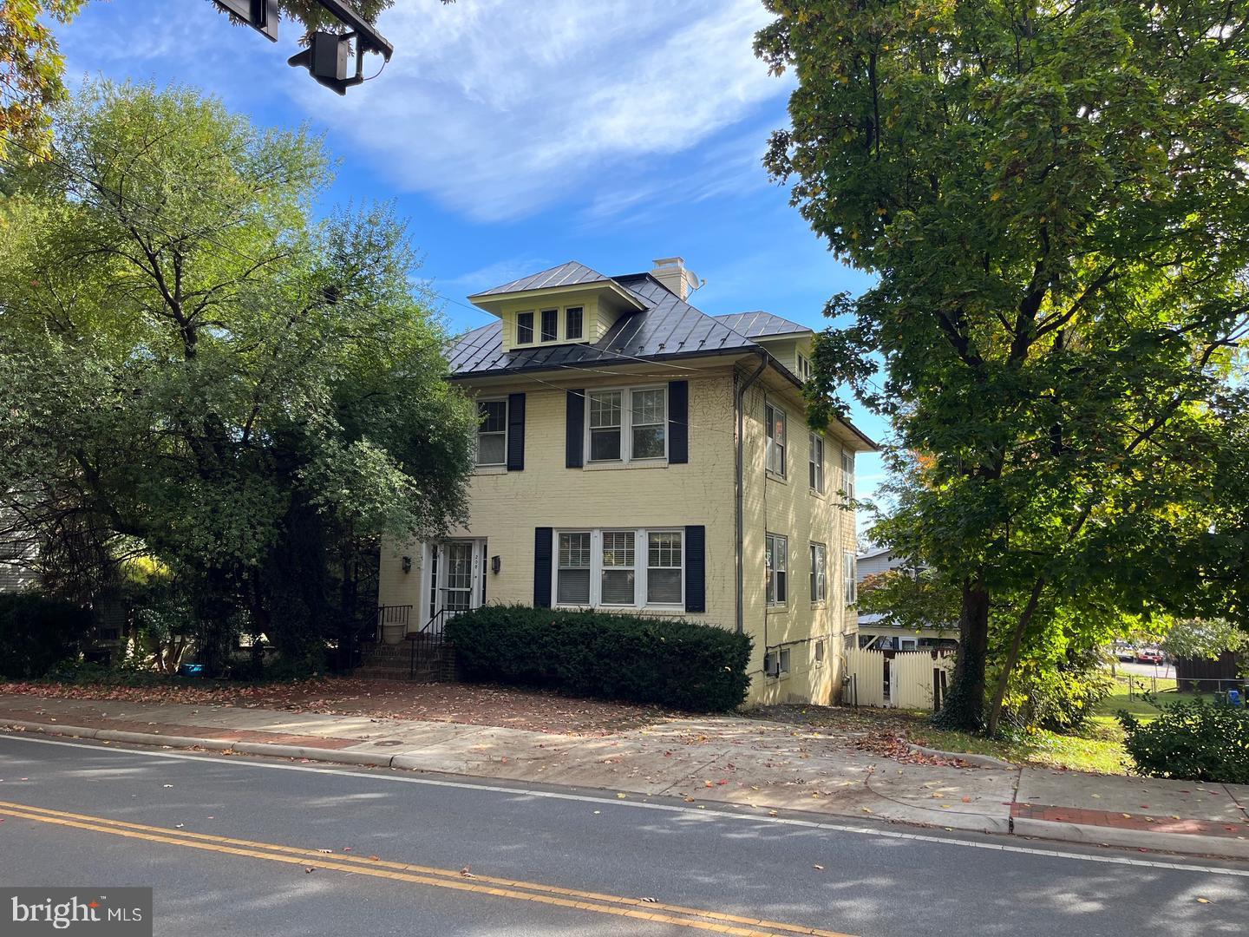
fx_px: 938
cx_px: 624
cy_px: 468
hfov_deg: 67.3
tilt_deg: +6.2
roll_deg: -0.7
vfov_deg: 53.1
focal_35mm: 26
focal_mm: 5.1
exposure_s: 1/589
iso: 50
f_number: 1.6
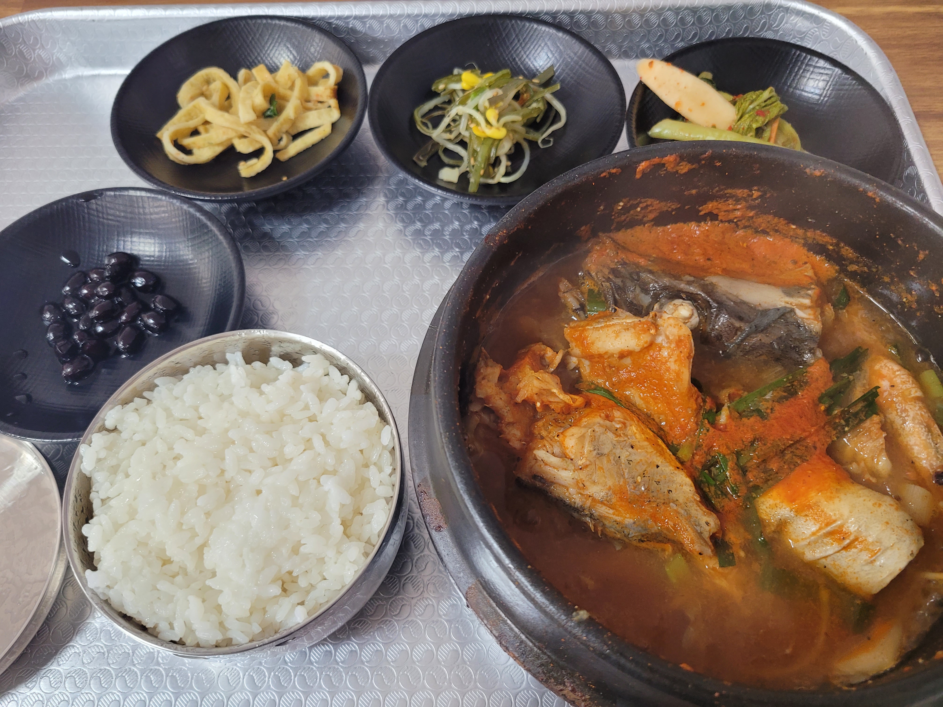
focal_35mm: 26
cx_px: 472
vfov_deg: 53.1
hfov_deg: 67.3
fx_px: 708
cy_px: 354
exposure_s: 1/60
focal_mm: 5.4
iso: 200
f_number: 1.8
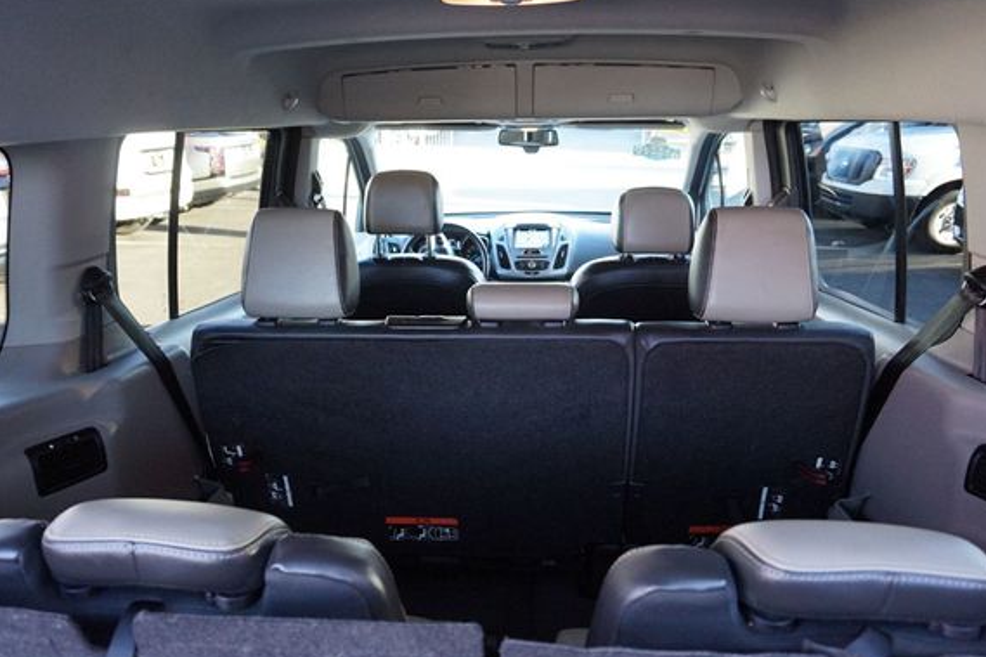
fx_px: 739
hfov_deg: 67.4
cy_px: 329
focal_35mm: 27
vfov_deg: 47.9
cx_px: 468
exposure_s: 1/160
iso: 1600
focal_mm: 16
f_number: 4
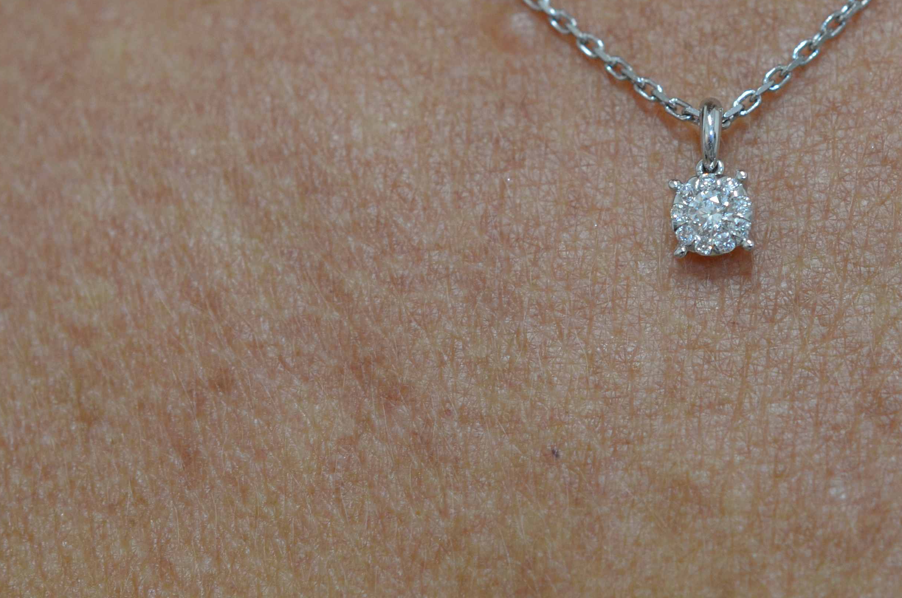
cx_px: 722
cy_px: 220
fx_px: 3026
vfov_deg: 11.3
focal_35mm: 121
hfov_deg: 16.8
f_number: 5.6
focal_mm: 40
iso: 800
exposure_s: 1/60
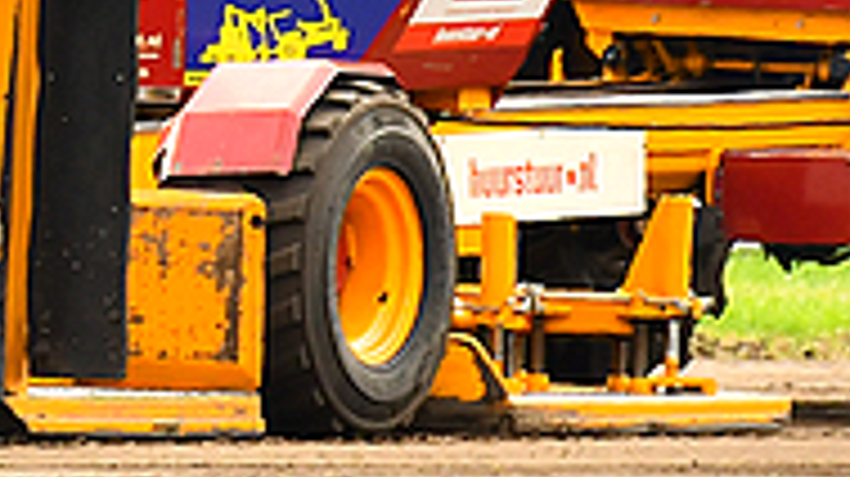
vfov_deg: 1.0
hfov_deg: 1.7
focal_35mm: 1263
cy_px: -407
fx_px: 28446
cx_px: -796
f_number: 9
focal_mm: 190
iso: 500
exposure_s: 1/800
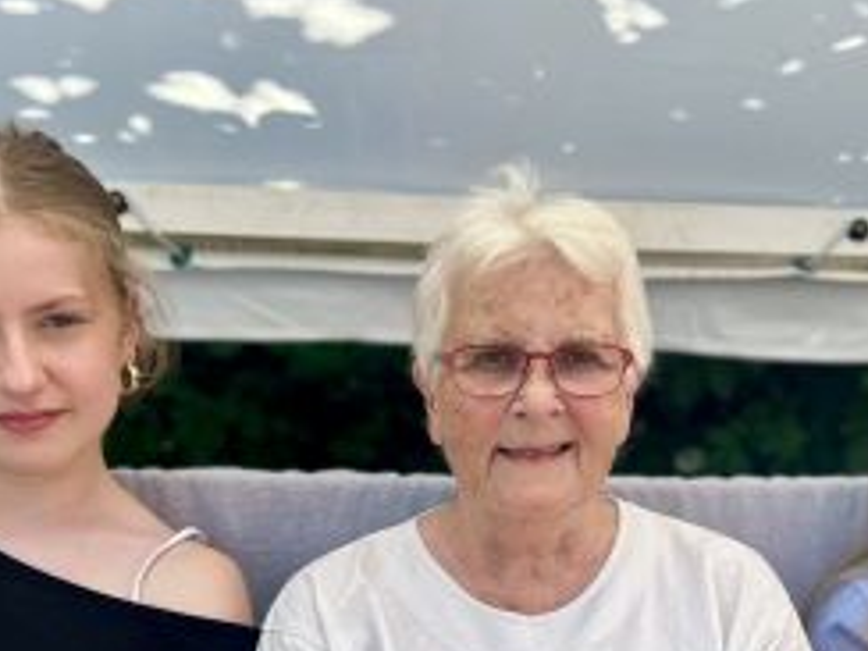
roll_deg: -3.2
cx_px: 502
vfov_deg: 29.3
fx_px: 1204
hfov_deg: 39.6
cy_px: 557
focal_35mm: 48
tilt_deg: -19.1
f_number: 1.5
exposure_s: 1/1147
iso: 50
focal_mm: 5.7
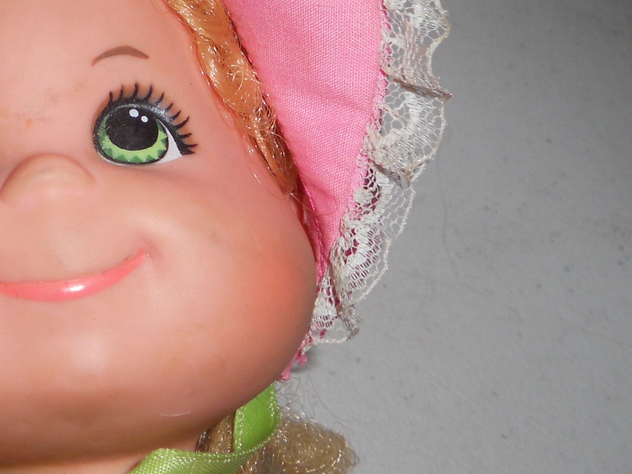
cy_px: 8
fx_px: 1278
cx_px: -56
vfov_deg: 20.4
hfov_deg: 25.8
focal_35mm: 70
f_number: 8.8
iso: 80
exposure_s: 1/25
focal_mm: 5.8
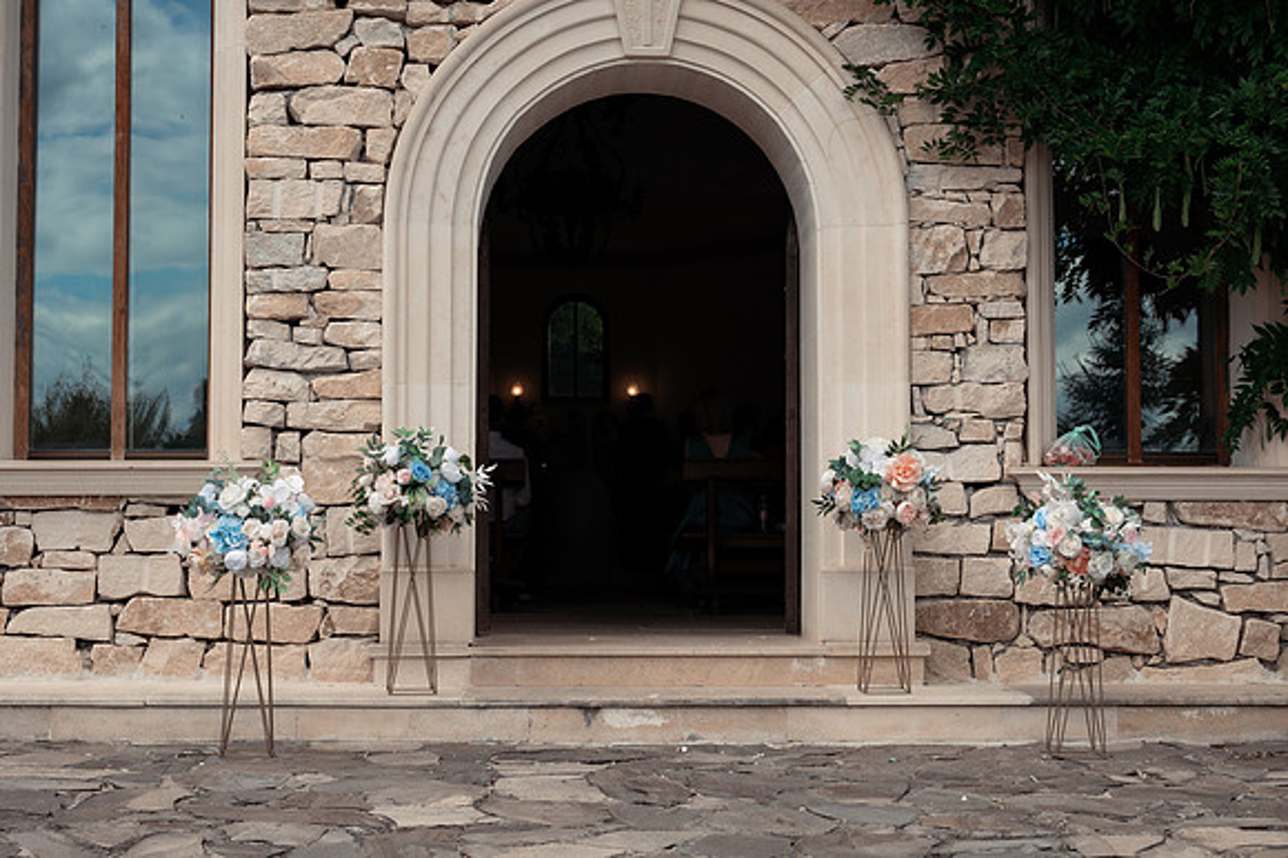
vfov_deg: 25.5
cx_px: 644
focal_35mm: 53
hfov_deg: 37.5
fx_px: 1895
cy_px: 429
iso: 160
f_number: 6.3
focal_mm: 53
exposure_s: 1/200
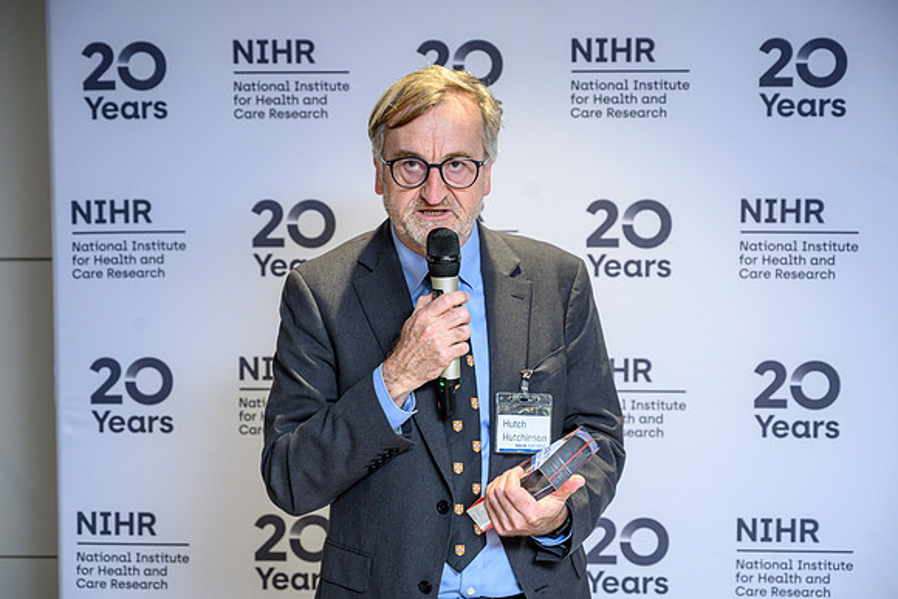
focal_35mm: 71
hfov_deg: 28.5
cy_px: 300
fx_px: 1766
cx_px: 449
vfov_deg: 19.3
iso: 1250
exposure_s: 1/200
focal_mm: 70
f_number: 4.5
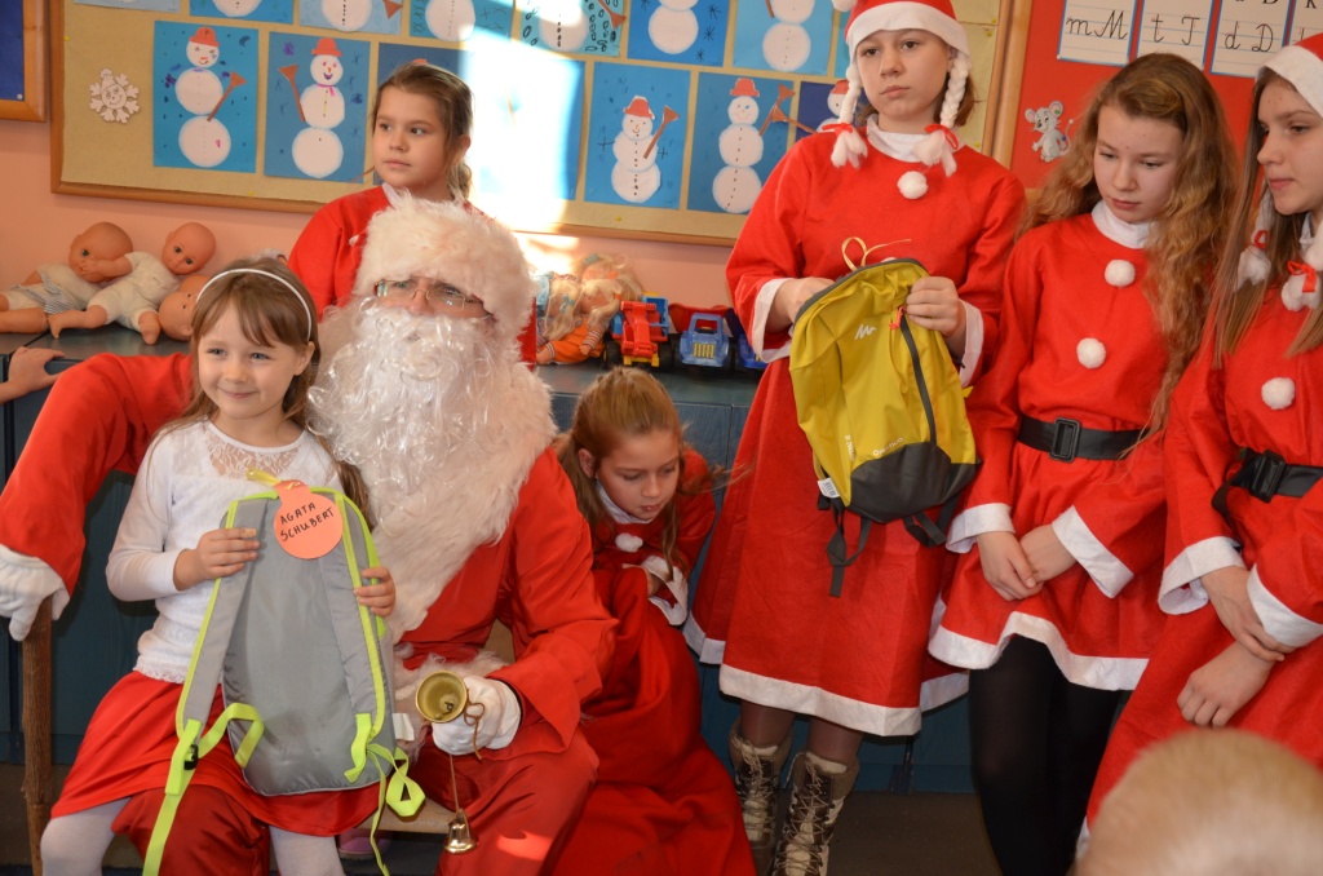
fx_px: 1430
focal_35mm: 39
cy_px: 438
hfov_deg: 49.6
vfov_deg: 34.1
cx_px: 662
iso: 400
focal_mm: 26
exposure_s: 1/80
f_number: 4
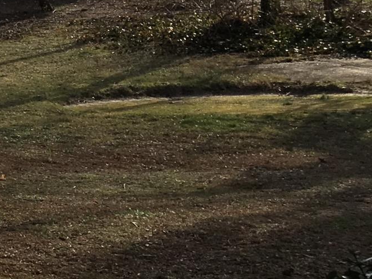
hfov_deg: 12.5
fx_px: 1408
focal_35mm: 131
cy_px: 85
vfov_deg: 11.3
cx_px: -462
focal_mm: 4.15
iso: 25
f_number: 2.2
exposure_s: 1/1012
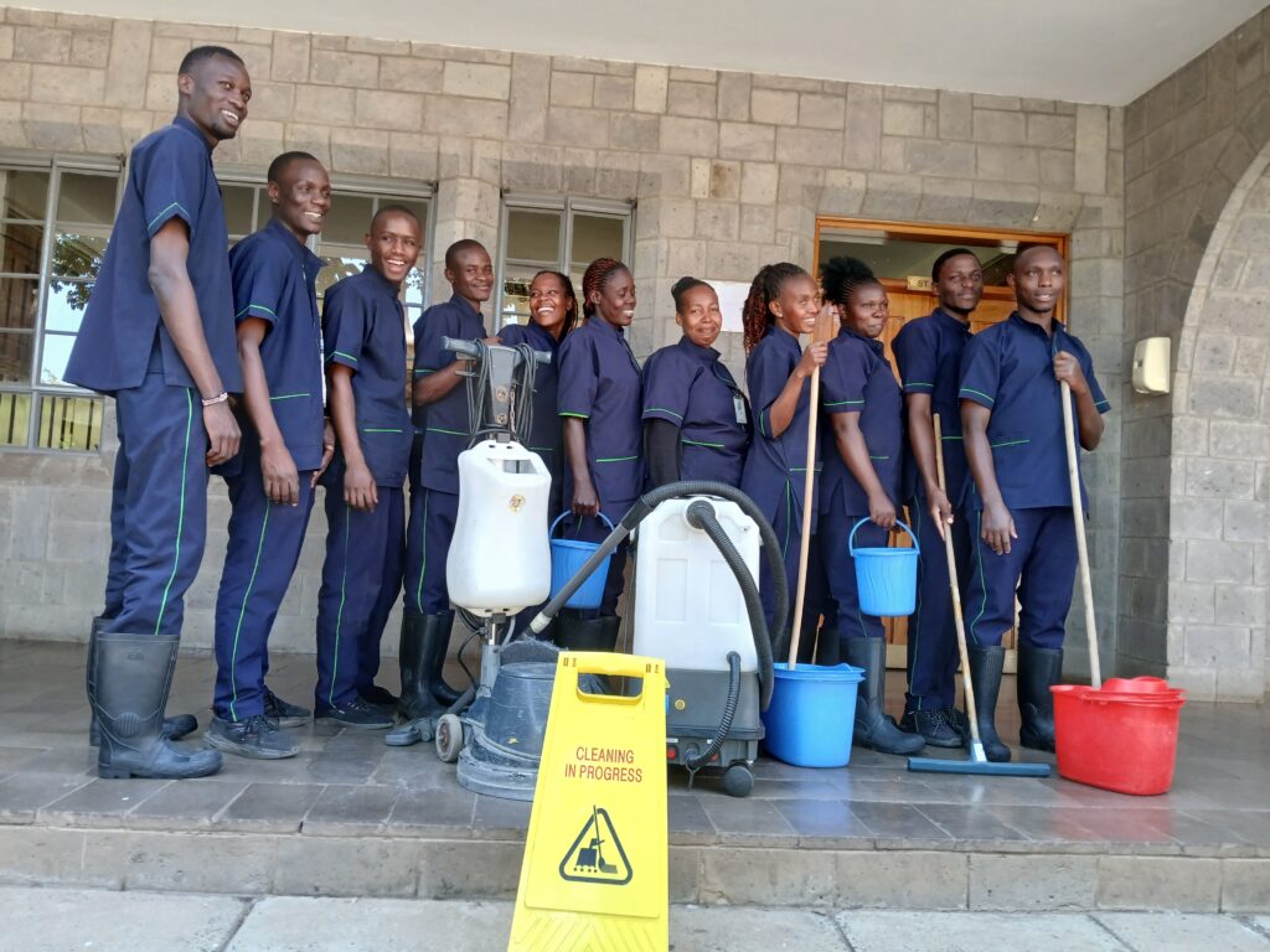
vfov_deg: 53.1
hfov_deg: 67.3
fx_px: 954
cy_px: 476
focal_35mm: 26
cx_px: 635
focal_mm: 3.98
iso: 64
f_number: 1.8
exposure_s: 1/50
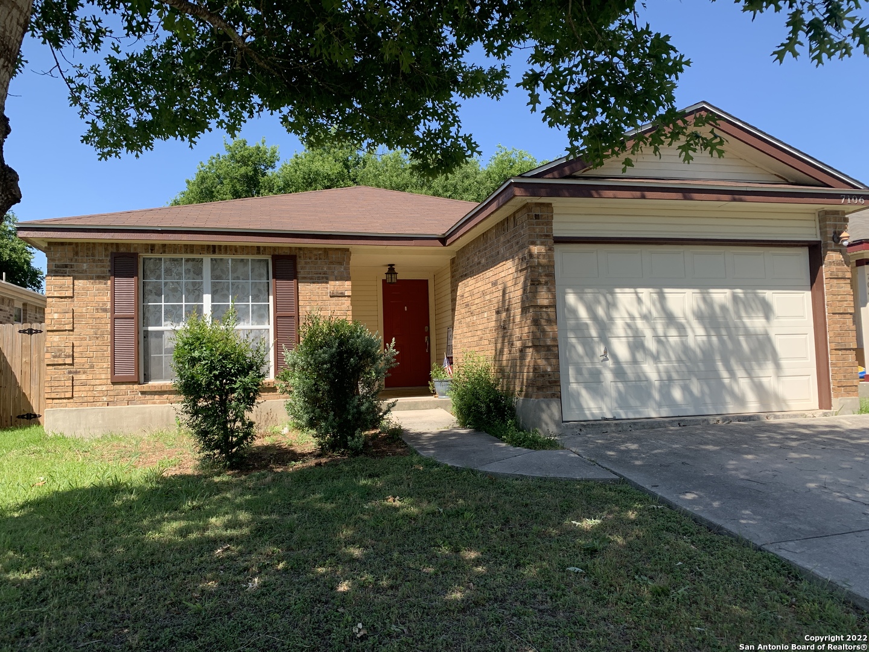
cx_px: 434
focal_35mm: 26
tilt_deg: +4.6
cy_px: 326
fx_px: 653
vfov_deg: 53.1
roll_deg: +2.4
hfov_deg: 67.3
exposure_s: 1/903
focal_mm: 4.25
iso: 25
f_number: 1.8
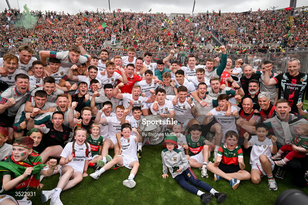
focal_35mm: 24
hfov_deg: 74.9
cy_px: 102
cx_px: 154
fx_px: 201
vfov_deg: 54.1
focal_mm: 23.5
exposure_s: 1/800
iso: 400
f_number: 5
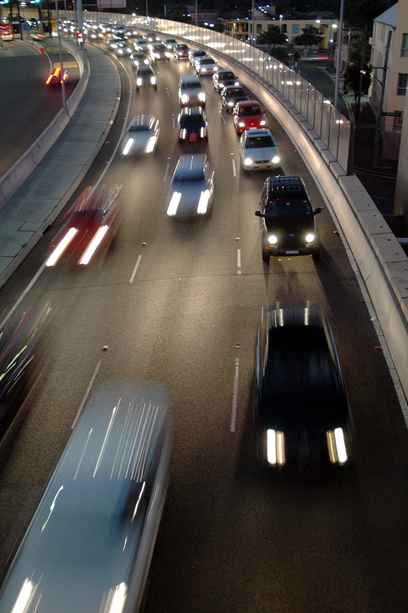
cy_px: 295
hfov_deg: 34.1
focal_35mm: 39
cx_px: 177
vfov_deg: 49.6
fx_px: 664
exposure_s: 1/3.33
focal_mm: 22
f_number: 3.8
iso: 640
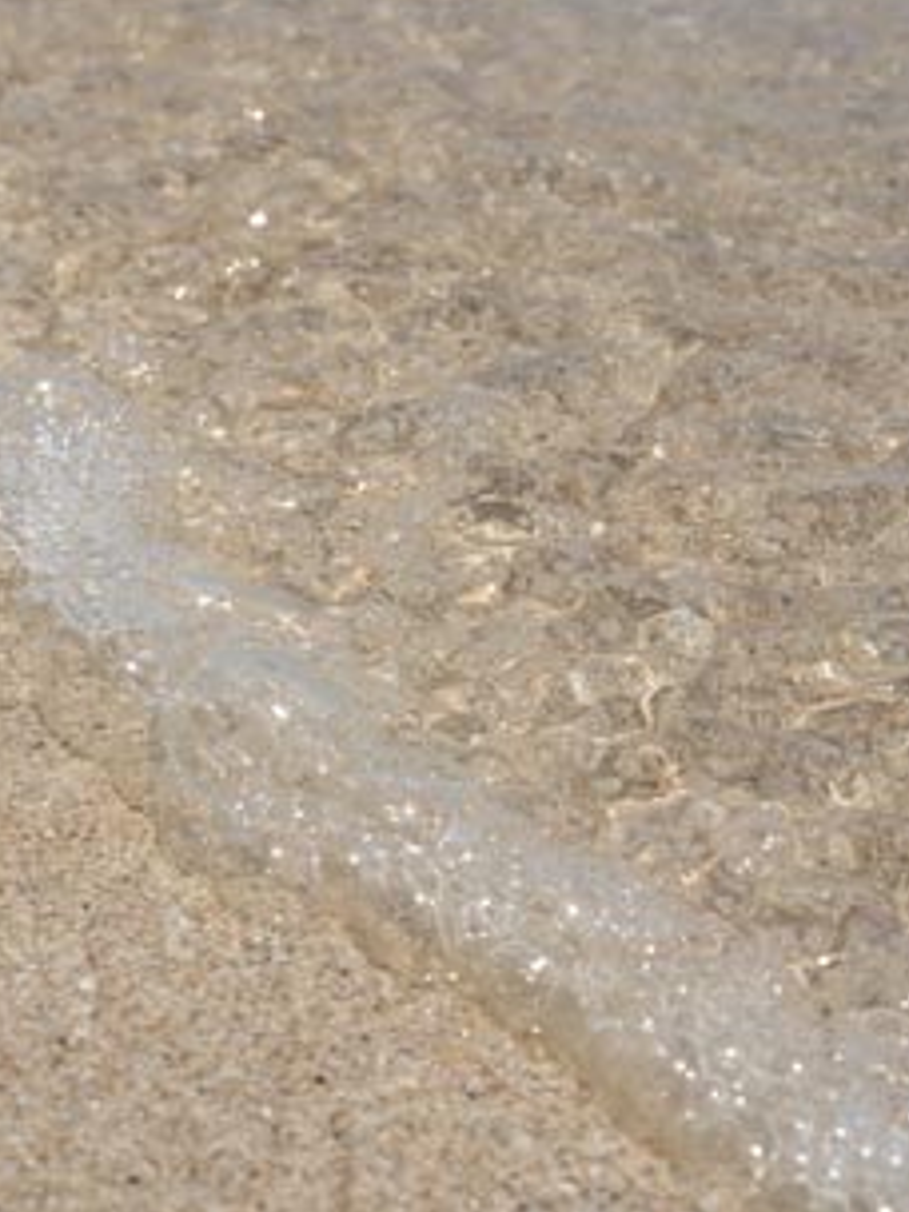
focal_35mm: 74
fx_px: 2591
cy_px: 554
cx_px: 255
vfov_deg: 26.3
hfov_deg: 19.8
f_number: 13
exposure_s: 1/2000
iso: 200
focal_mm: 39
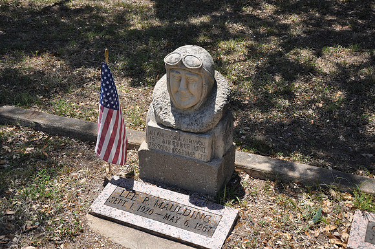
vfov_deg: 28.0
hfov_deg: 41.2
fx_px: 499
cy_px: 124
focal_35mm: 48
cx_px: 188
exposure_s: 1/160
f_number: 6.3
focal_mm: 32
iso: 200
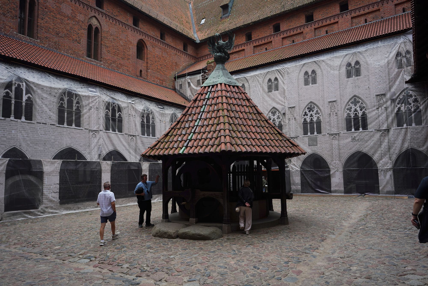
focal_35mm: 24
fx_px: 285
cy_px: 143
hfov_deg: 73.7
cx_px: 214
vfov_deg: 53.1
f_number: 5
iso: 100
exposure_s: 1/100
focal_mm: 24
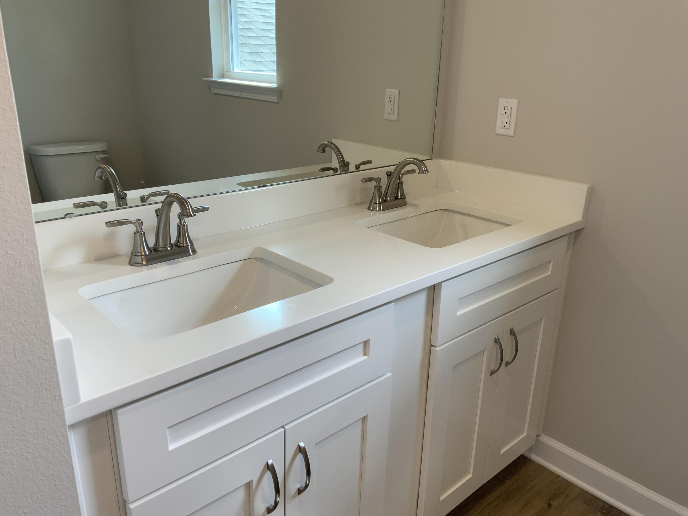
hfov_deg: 61.7
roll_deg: -2.2
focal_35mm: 29
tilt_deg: -19.1
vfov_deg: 48.2
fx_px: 576
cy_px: 258
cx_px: 344
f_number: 1.8
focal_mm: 3
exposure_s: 1/120
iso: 40
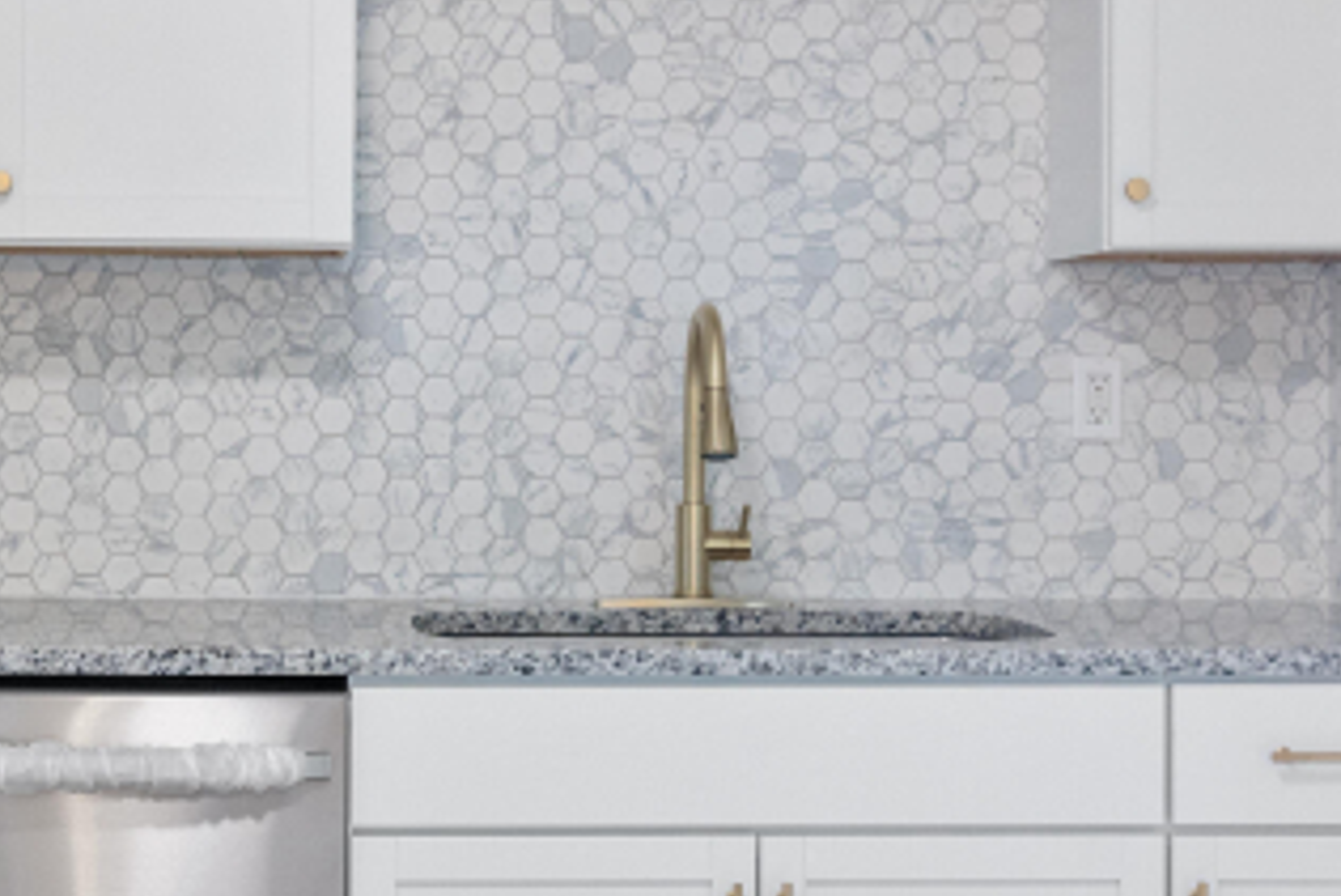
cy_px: 446
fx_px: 2832
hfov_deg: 26.4
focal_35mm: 76
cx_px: 369
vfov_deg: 18.0
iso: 1250
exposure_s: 1/125
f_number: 4
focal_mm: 32
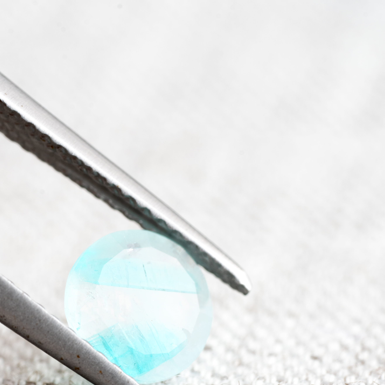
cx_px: 140
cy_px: 285
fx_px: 2189
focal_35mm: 174
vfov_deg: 10.0
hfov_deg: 10.0
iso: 100
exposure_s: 1/6
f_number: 8
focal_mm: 90
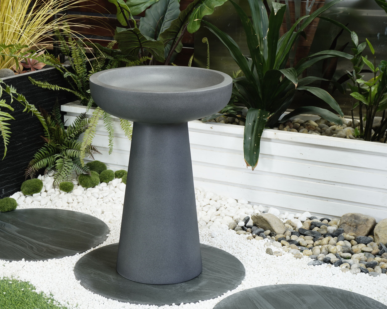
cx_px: 157
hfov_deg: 23.9
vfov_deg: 19.3
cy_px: 155
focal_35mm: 80
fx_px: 911
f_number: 11
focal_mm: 47
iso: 100
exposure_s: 1/1.25
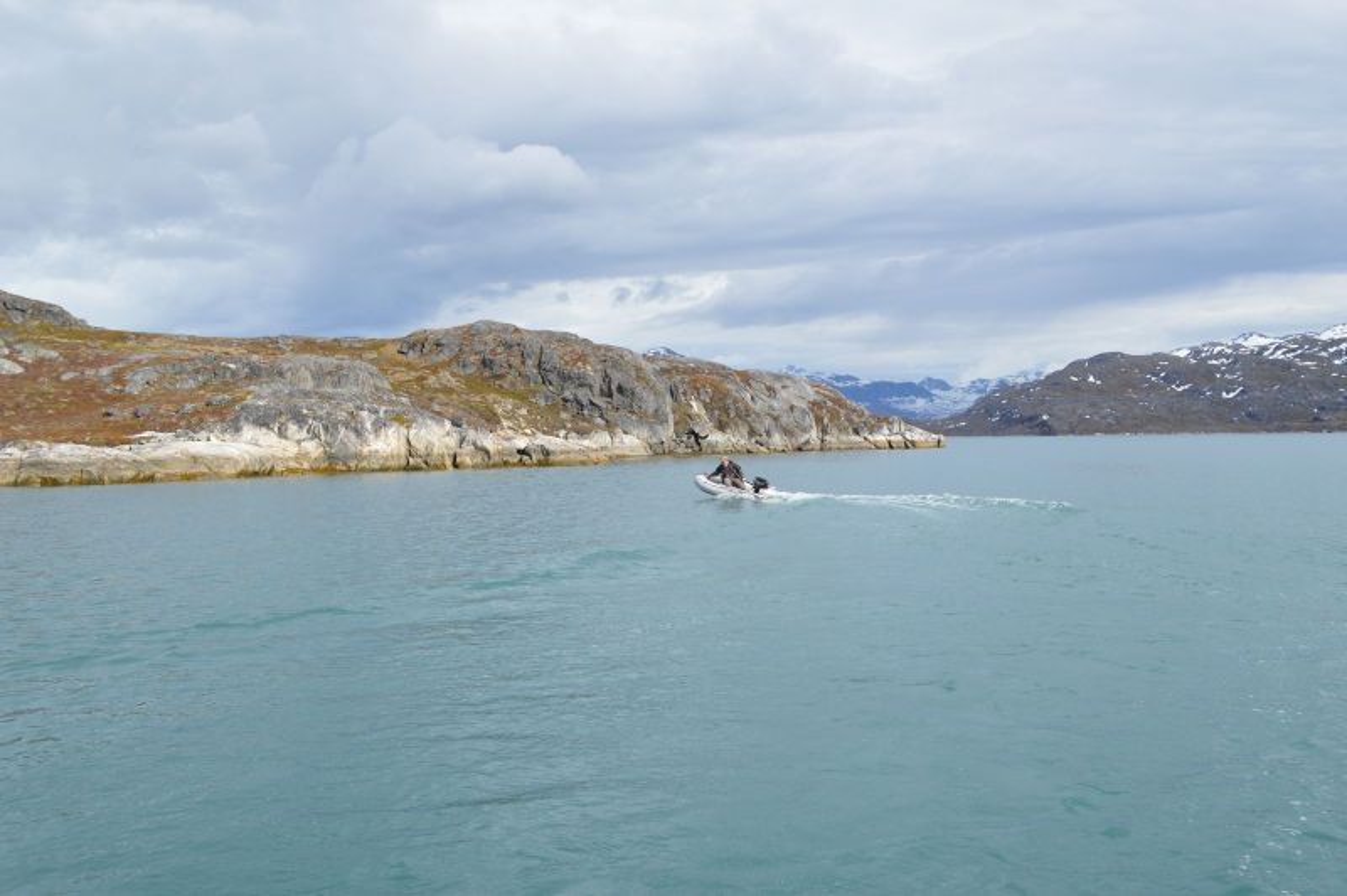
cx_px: 674
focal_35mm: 33
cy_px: 448
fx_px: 1234
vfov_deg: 39.9
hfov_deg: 57.3
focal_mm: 22
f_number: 8
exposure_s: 1/250
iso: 100
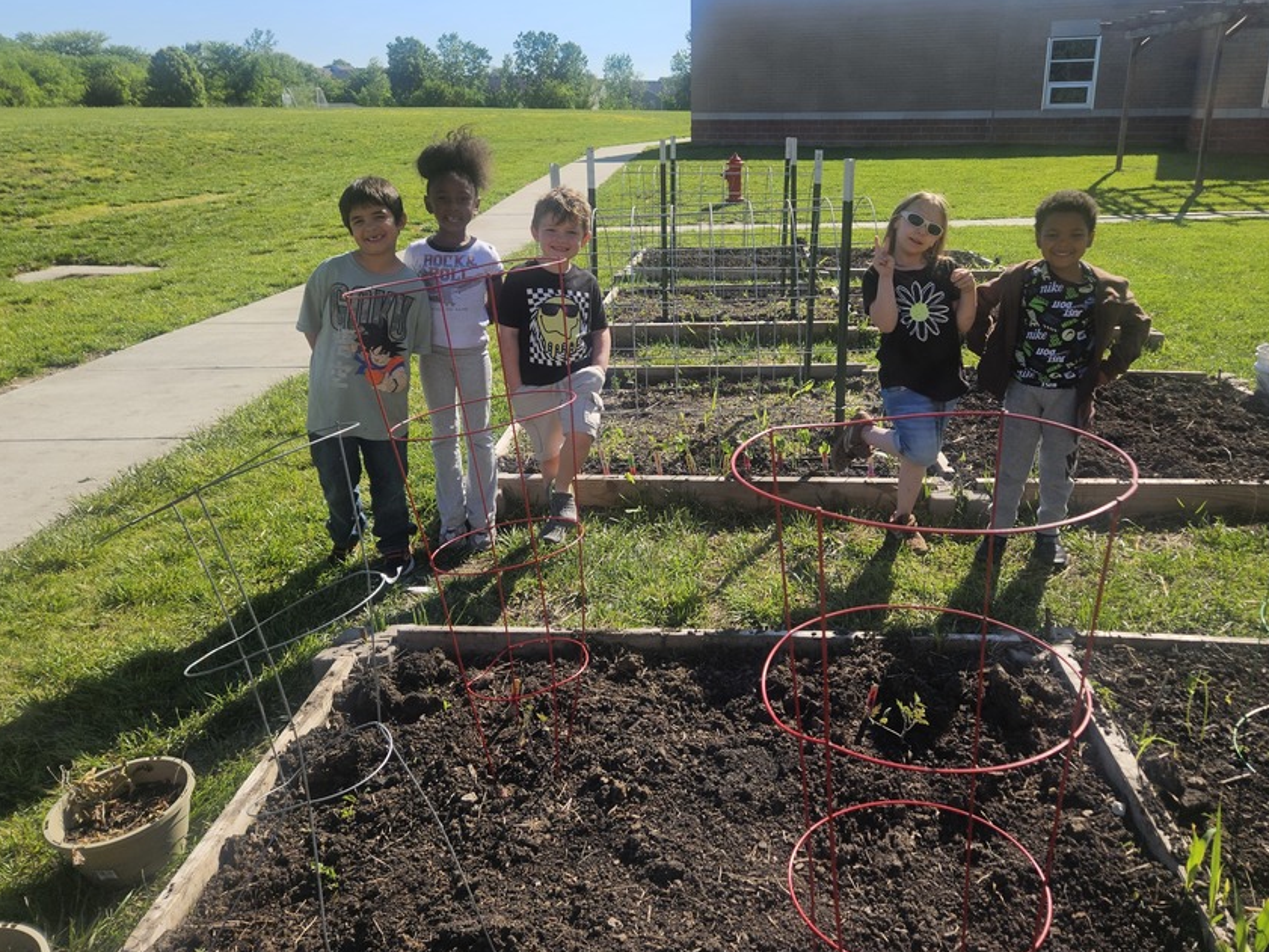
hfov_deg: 63.3
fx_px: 1027
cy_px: 404
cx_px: 694
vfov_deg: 49.6
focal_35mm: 28
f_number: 1.8
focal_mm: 5.4
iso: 25
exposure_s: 1/1513
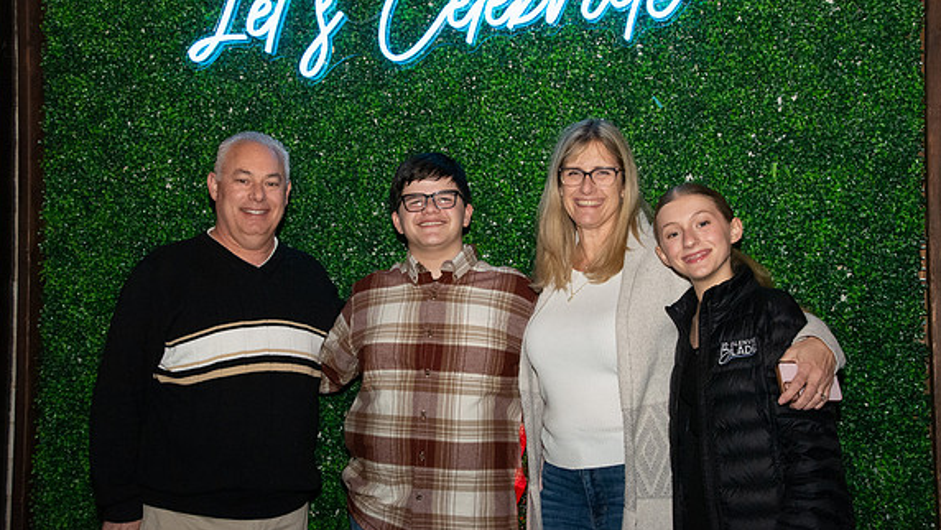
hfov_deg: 40.6
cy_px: 276
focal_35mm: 51
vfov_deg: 23.5
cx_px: 469
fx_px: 1273
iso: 4000
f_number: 11
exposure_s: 1/250
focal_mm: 32
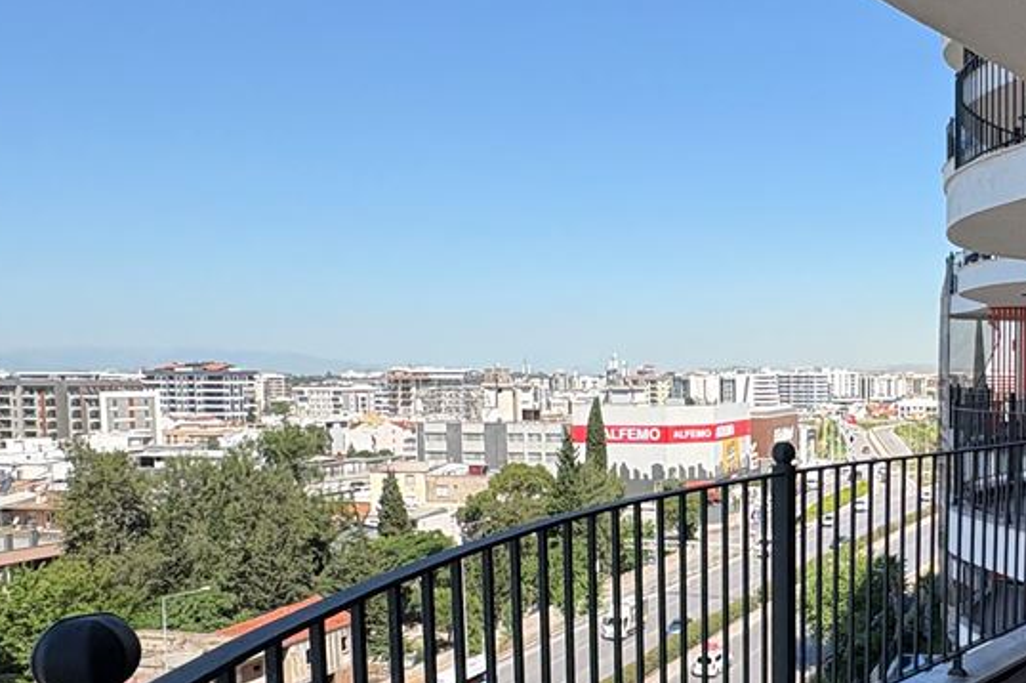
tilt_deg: -4.4
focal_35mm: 39
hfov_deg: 46.3
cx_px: 856
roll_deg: +0.3
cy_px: 473
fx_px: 1111
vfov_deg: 33.8
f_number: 2.2
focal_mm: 2.22
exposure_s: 1/1477
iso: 50
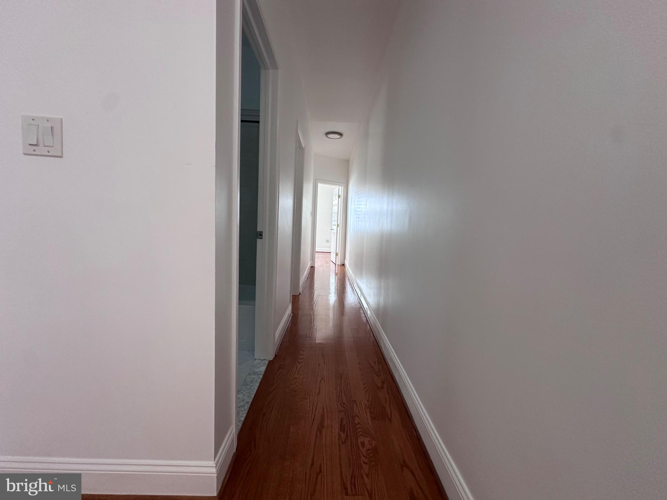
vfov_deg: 85.7
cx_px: 334
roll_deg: -2.5
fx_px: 270
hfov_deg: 102.1
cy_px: 250
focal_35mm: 14
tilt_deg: -4.7
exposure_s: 1/120
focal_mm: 2.22
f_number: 2.2
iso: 200
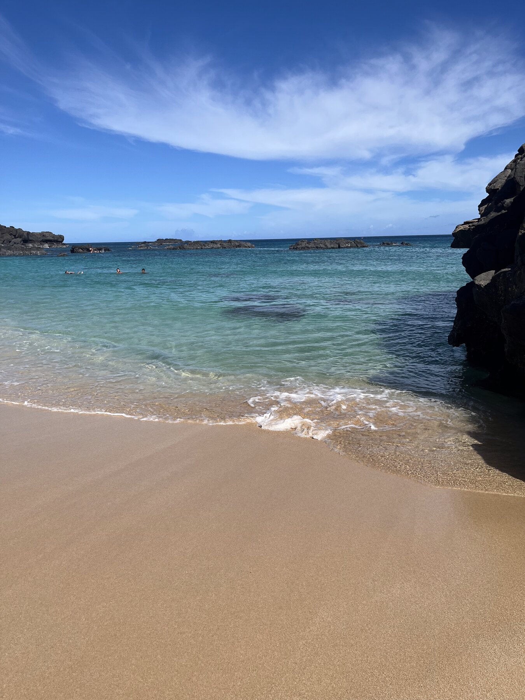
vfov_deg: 67.3
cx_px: 262
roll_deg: +1.2
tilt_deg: -9.5
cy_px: 350
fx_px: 526
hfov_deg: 53.1
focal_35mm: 26
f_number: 1.6
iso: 50
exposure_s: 1/5848
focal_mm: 5.1
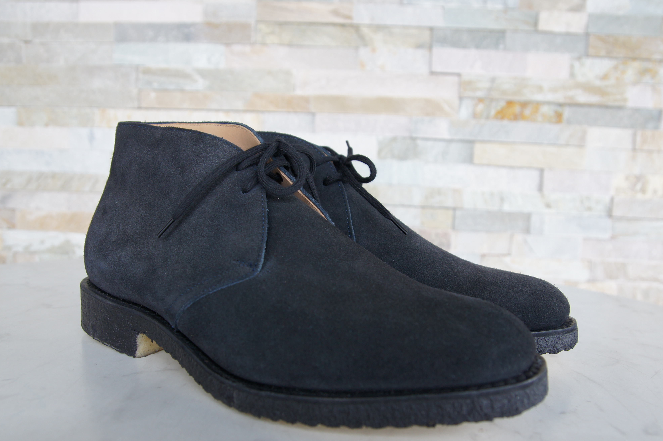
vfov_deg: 44.1
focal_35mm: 30
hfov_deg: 62.7
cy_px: 238
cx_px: 332
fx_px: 544
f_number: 4
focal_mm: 17
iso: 200
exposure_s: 1/40
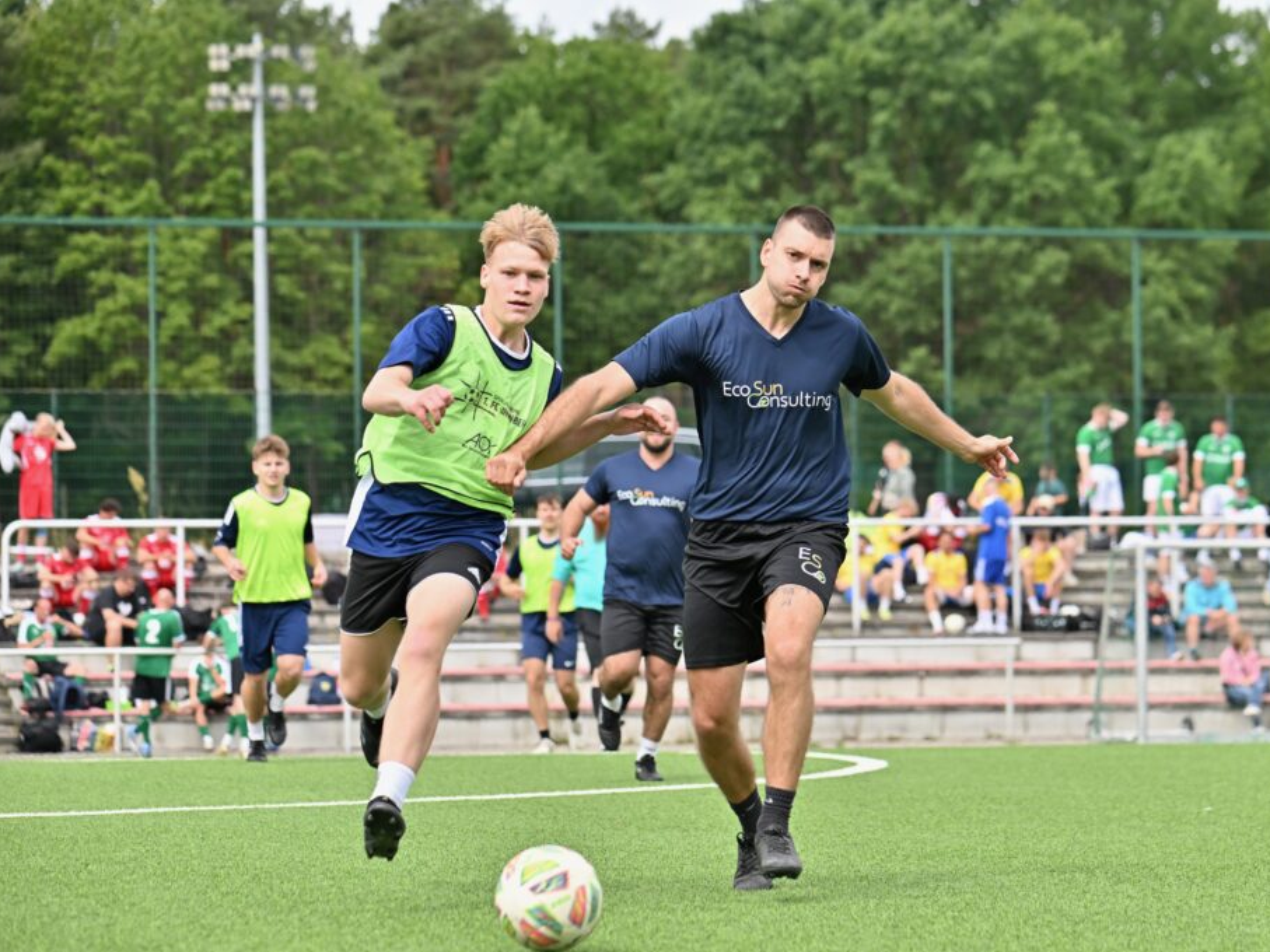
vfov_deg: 9.8
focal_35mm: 152
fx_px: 5576
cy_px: 477
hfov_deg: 13.0
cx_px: 704
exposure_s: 1/1600
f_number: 5
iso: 500
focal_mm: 140
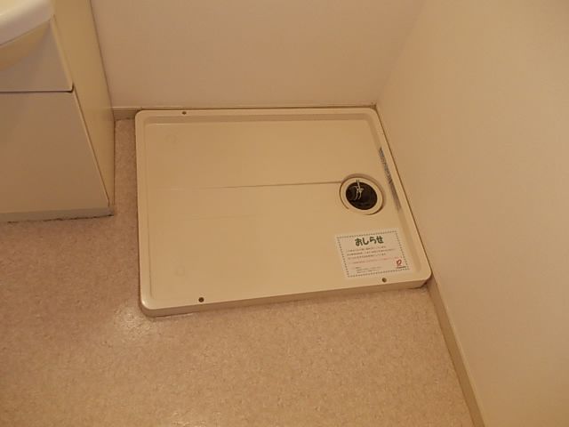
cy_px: 214
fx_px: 460
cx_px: 284
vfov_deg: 49.7
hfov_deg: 63.4
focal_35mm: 28
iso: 200
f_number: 2.7
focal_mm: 4
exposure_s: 1/25
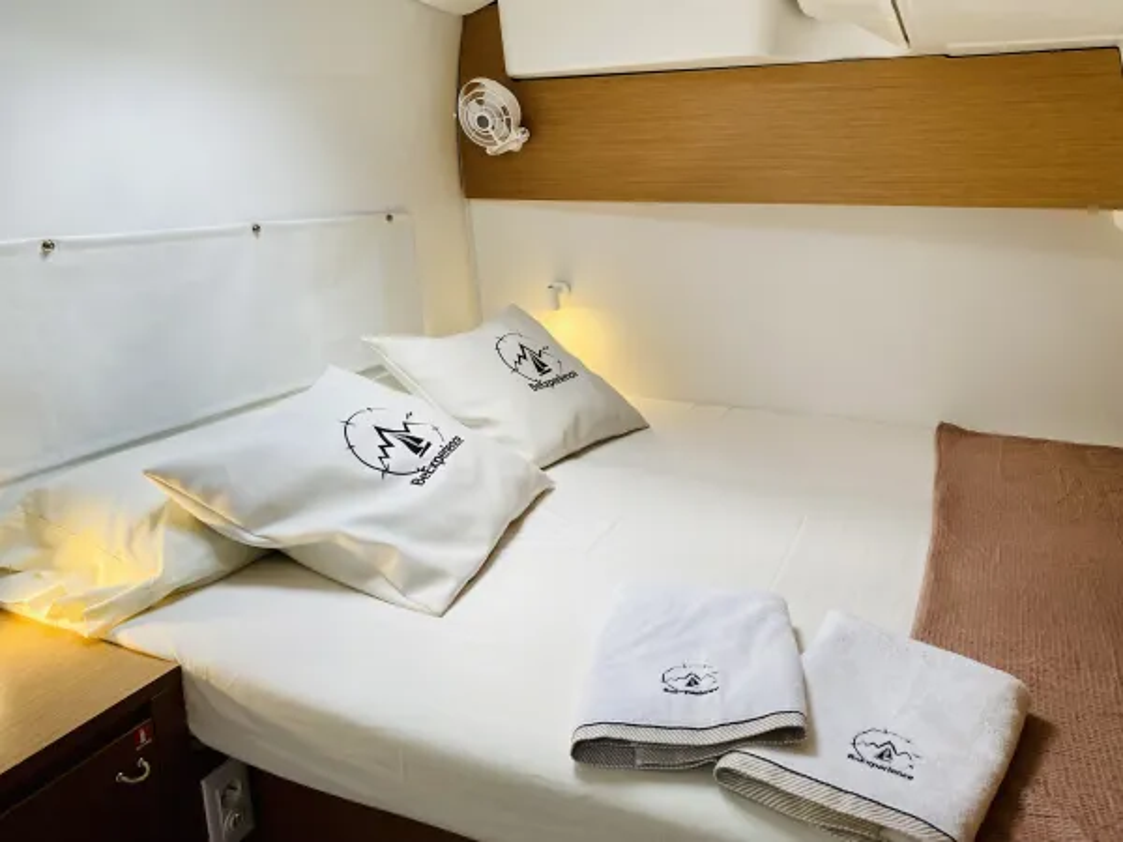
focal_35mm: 26
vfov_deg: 53.1
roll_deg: +1.6
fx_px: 843
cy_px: 421
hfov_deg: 67.3
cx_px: 562
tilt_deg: -15.3
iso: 80
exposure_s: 1/108
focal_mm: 4.25
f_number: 1.8
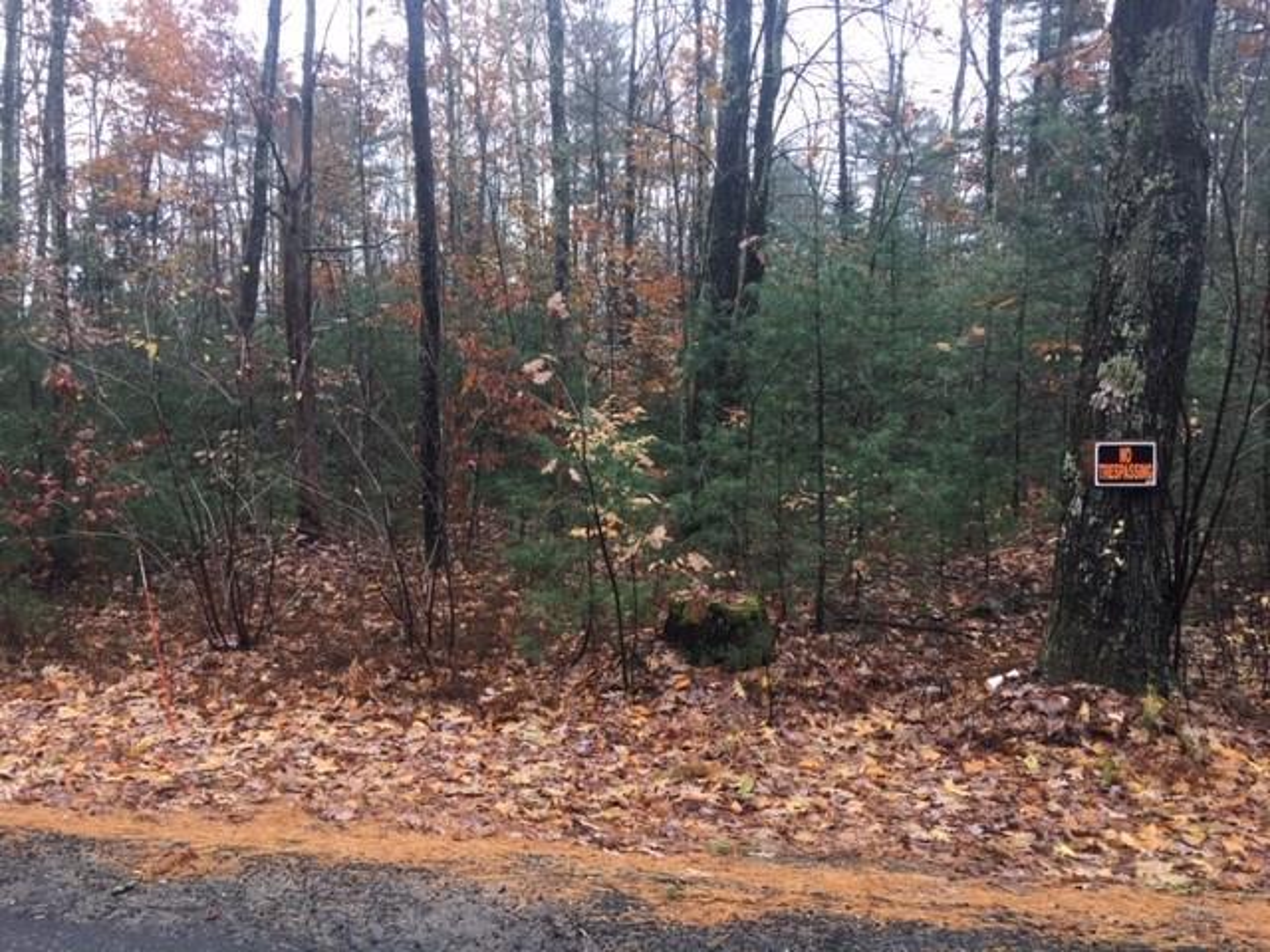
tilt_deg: -2.4
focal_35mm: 29
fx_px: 1064
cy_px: 476
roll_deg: -0.8
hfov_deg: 61.7
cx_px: 635
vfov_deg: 48.2
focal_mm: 4.15
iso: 40
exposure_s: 1/120
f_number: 2.2
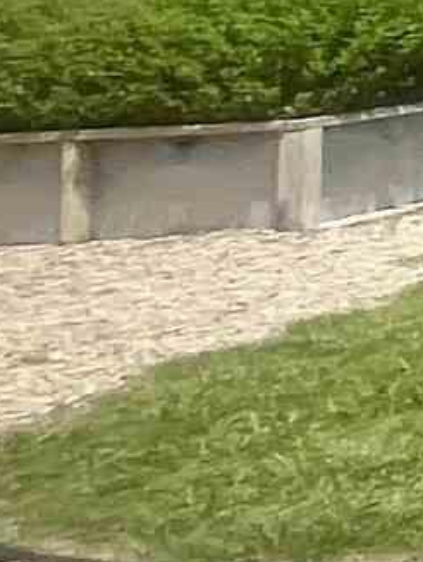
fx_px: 1984
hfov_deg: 5.1
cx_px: 2576
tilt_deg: +3.1
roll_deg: +2.2
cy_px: -280
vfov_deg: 15.0
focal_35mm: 122
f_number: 1.8
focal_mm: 1.57
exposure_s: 1/1553
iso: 32
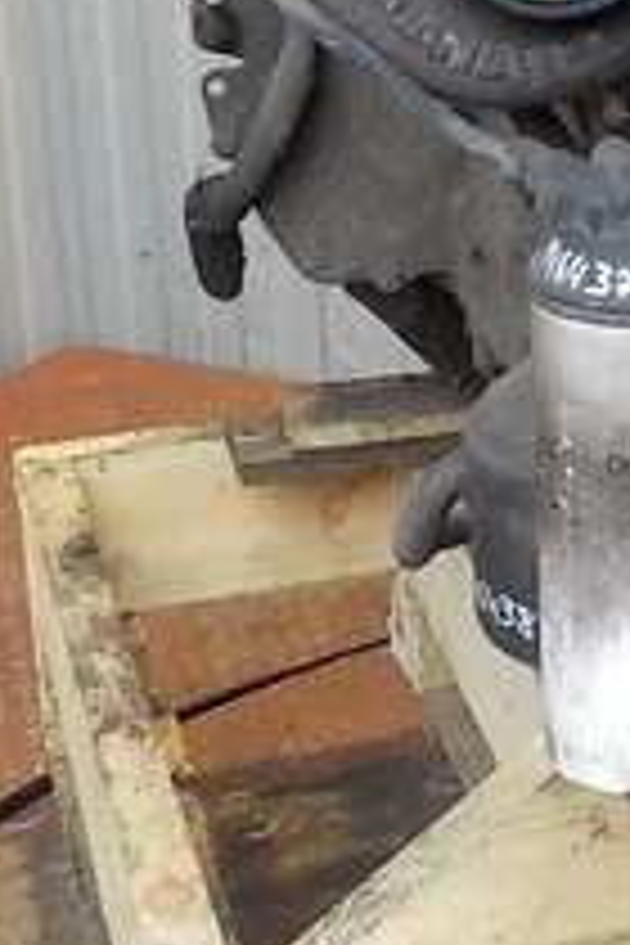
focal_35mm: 95
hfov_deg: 13.0
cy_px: 184
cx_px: 1143
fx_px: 2494
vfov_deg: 21.2
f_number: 3.3
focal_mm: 4.1
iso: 400
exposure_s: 1/25
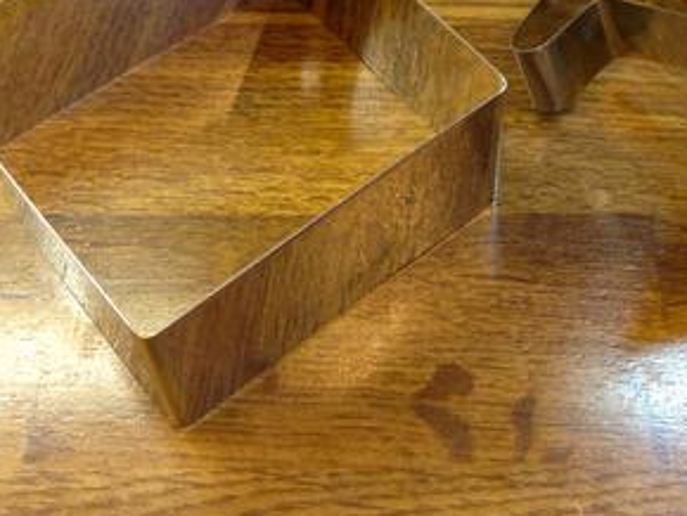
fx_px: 1192
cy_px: 69
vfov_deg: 23.9
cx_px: 434
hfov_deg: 32.0
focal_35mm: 60
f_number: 2.4
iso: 80
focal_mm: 4.12
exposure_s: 1/20
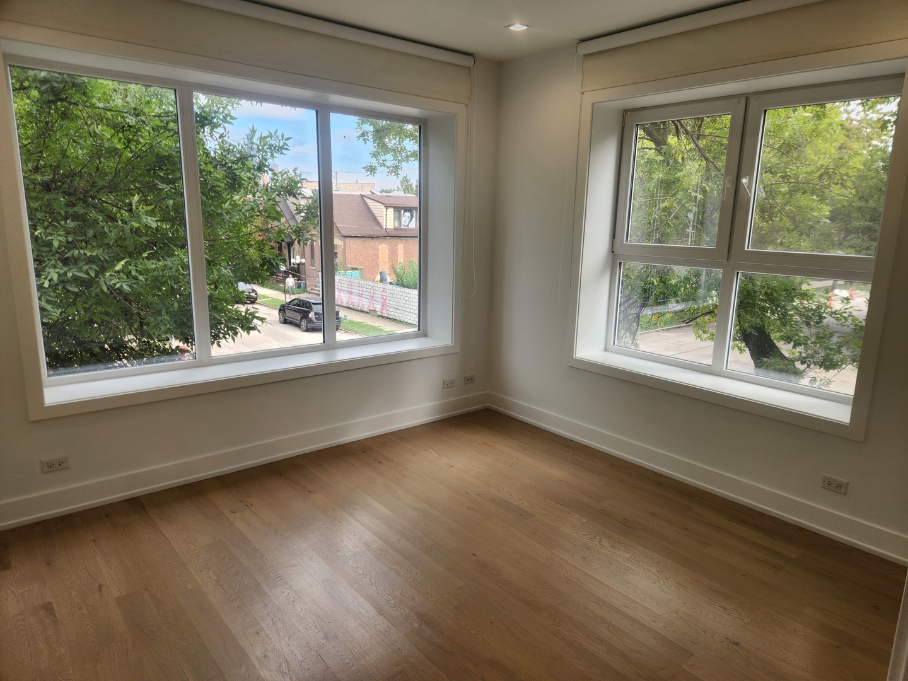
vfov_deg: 58.9
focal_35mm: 23
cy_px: 340
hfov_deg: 73.9
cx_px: 454
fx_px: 603
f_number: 1.8
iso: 20
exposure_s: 1/145
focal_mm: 5.4
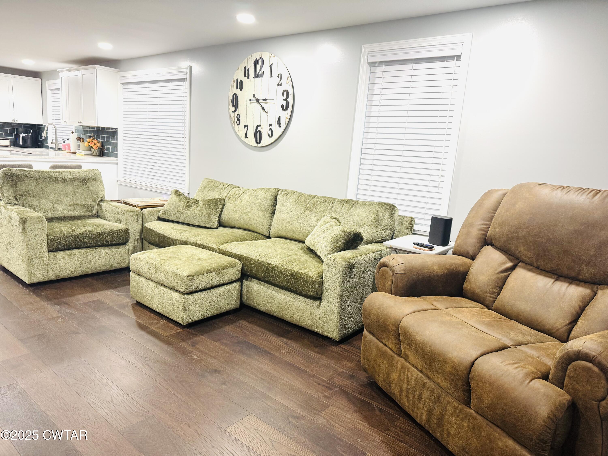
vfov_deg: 56.8
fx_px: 422
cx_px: 304
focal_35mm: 24
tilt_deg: -11.1
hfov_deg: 71.6
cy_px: 228
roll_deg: -4.0
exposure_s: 1/60
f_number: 1.78
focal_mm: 6.76
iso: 160
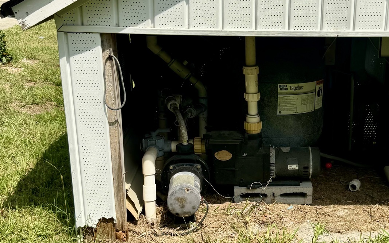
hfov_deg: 35.8
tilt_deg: -18.2
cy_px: 155
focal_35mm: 55
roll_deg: -1.3
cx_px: 303
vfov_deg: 23.5
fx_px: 583
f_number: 1.78
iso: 80
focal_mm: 6.76
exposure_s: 1/3597
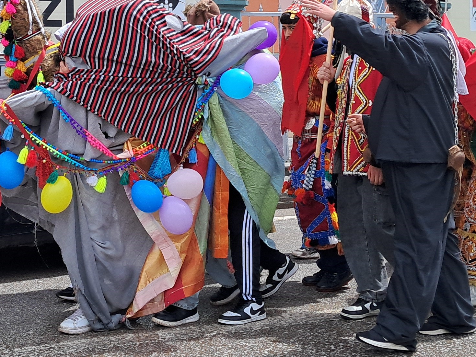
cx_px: 111
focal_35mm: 75
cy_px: 26
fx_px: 1031
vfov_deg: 19.2
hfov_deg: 25.6
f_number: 1.8
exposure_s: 1/545
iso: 50
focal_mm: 4
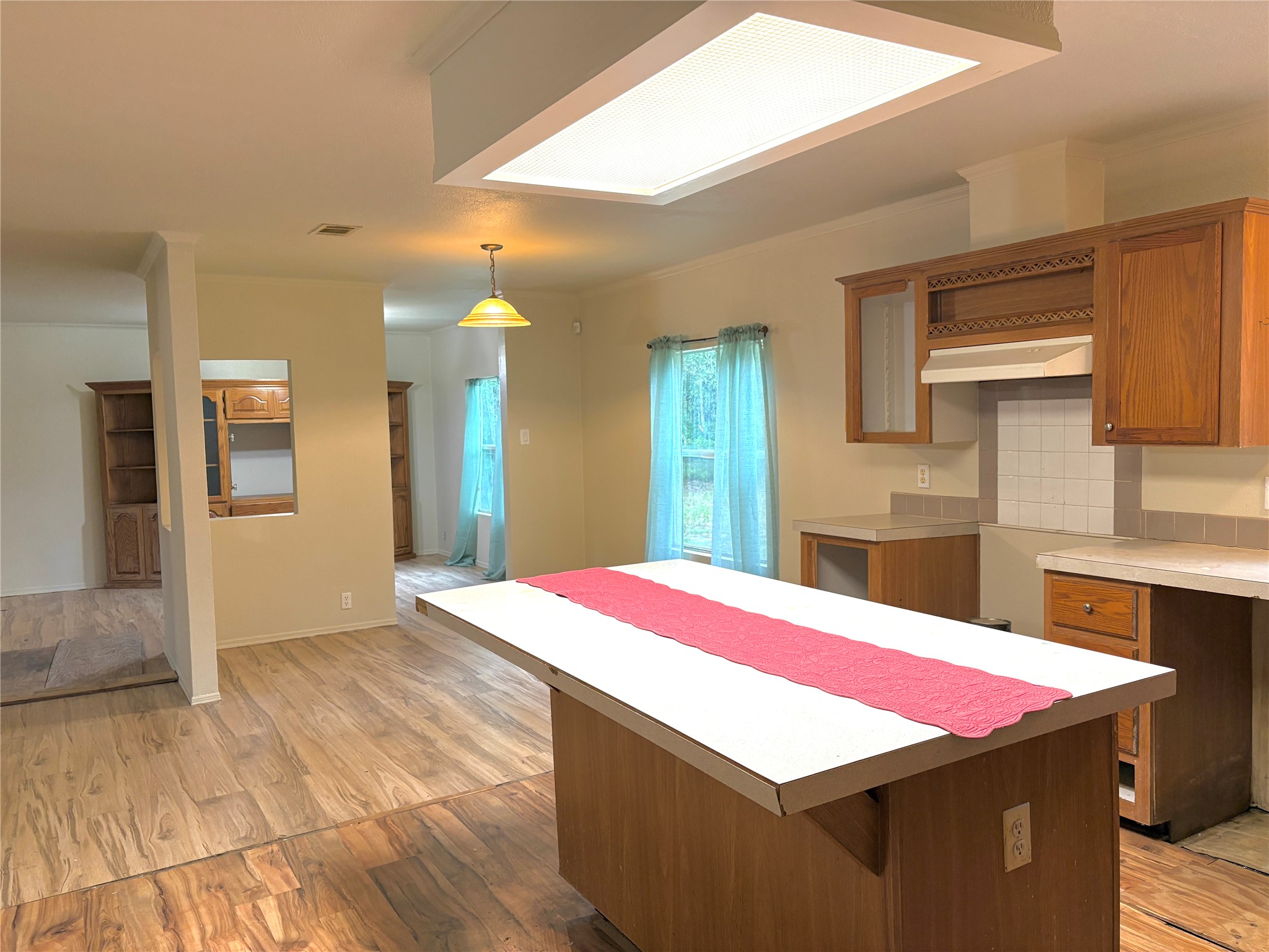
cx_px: 634
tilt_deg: -3.4
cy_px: 476
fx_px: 953
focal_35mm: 26
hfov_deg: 67.3
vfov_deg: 53.1
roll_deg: +2.7
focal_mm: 5.96
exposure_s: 1/60
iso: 200
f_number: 1.6
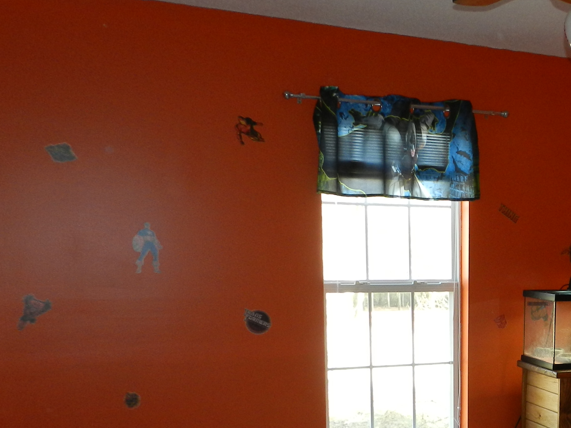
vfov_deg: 28.3
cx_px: 539
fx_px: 825
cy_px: 365
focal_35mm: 50
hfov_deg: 35.4
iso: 200
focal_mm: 4
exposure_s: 1/30
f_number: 3.4
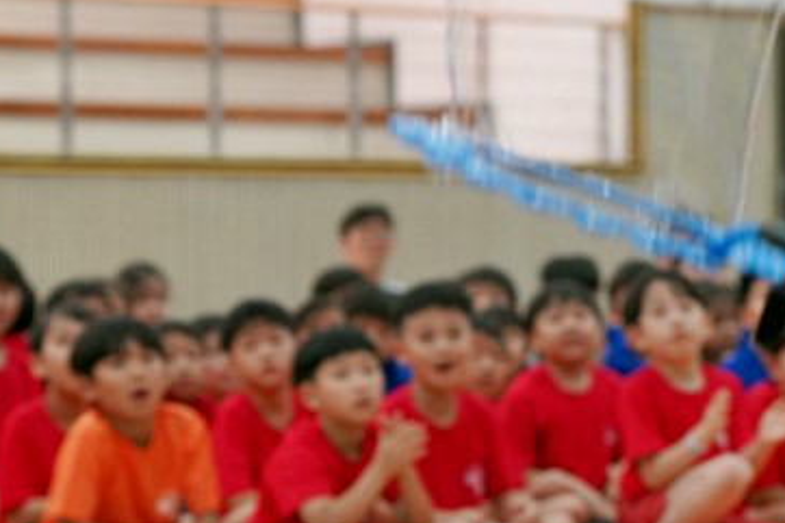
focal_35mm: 174
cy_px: 299
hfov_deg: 11.8
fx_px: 3792
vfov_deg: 7.9
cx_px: 679
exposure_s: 1/160
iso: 1600
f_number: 4
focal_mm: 70
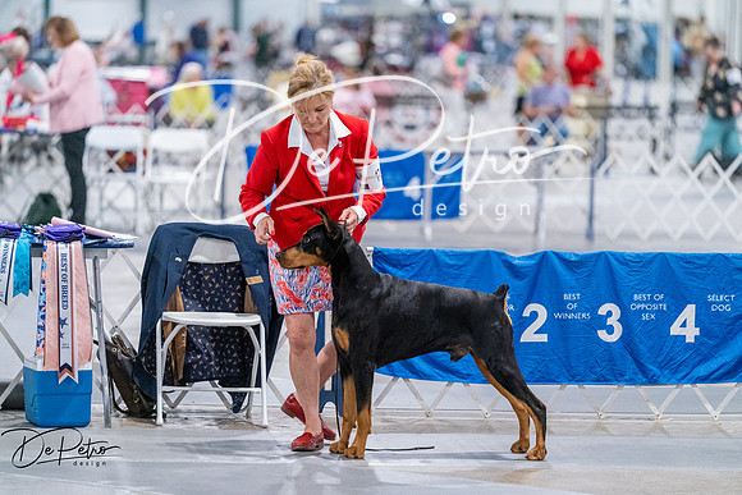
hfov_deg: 10.6
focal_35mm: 194
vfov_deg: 7.1
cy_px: 248
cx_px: 371
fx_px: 3999
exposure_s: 1/320
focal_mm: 194
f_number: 3.2
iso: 6400
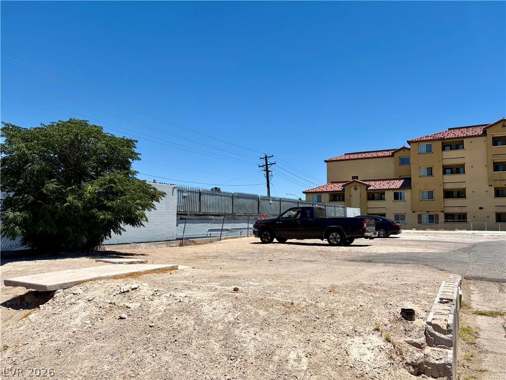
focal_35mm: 26
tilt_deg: +4.5
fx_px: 380
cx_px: 253
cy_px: 190
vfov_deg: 53.1
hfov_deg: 67.3
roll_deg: +0.2
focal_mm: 5.96
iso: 50
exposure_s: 1/5814
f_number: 1.6
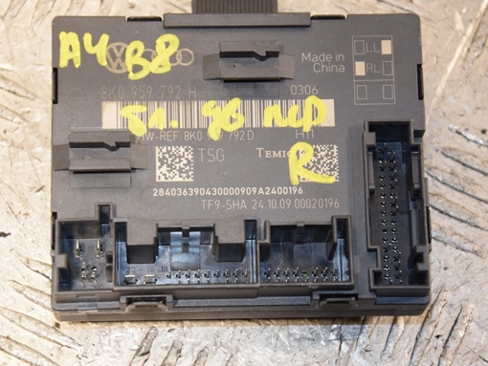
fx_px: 1913
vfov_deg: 10.9
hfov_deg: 14.5
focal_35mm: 136
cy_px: 171
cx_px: 239
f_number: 5.3
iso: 800
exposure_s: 1/100
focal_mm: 75
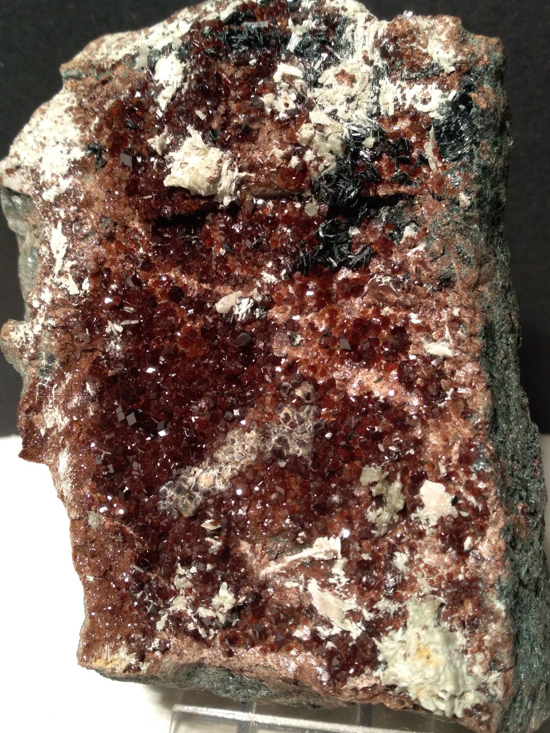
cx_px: 275
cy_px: 366
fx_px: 551
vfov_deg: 67.3
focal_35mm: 26
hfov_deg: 53.1
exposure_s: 1/33.3
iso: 179
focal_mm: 3.54
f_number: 2
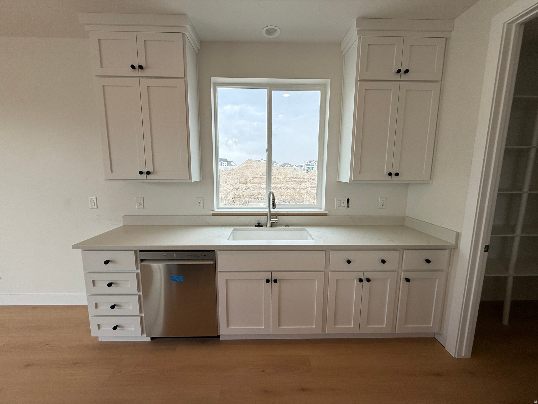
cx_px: 269
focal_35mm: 14
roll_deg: +0.1
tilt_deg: -8.4
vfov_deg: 85.7
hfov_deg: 102.1
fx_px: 218
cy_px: 202
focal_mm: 2.22
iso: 50
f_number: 2.2
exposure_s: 1/248
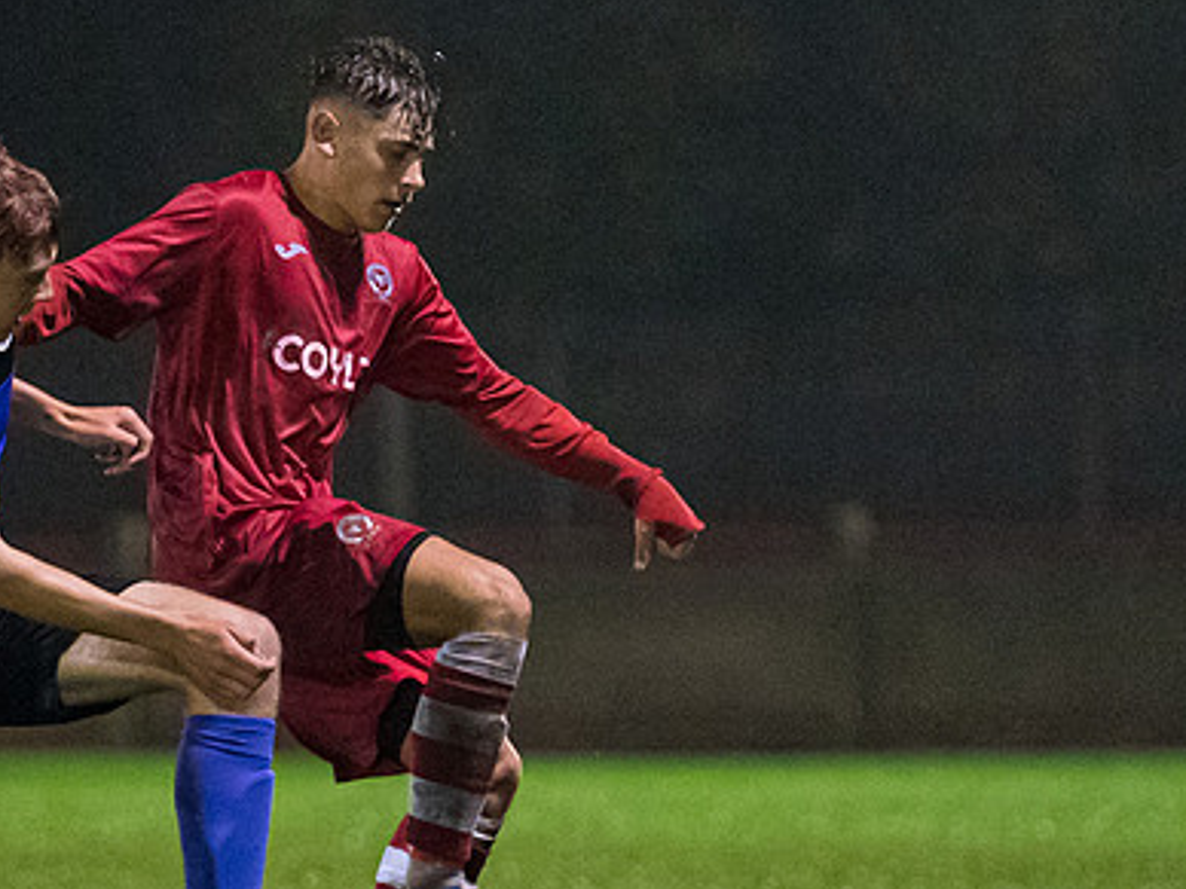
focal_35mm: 584
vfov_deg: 2.5
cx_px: 270
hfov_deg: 3.4
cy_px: 511
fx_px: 20009
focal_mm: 186
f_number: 2.8
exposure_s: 1/1000
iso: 6400
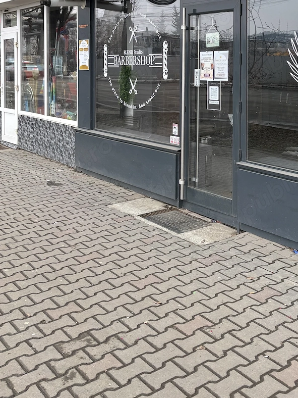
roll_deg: -0.3
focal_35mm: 44
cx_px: 235
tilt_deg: -0.7
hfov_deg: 32.1
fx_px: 505
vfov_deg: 41.1
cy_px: 78
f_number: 1.6
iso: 50
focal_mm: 5.96
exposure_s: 1/547
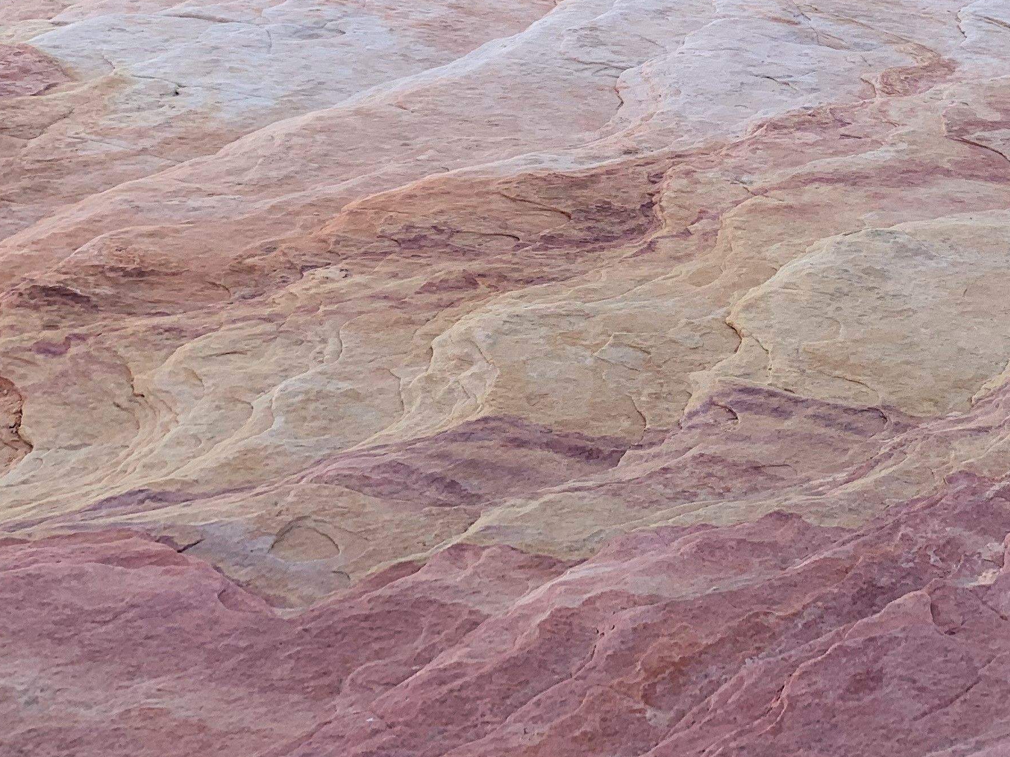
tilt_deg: +2.8
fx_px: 1722
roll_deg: -0.1
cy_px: -93
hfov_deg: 31.9
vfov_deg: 23.2
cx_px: 793
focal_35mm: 59
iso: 25
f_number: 1.8
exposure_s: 1/887
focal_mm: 4.25
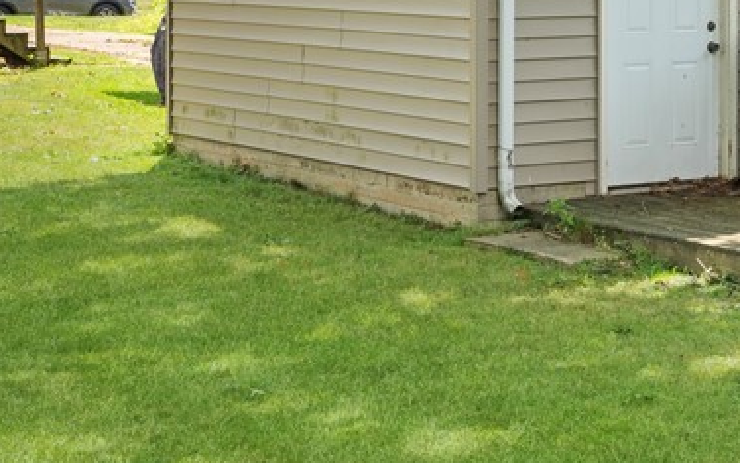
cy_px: -99
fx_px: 2077
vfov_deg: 12.4
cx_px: 836
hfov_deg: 19.3
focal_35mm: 103
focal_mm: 35
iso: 250
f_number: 9
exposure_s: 1/160
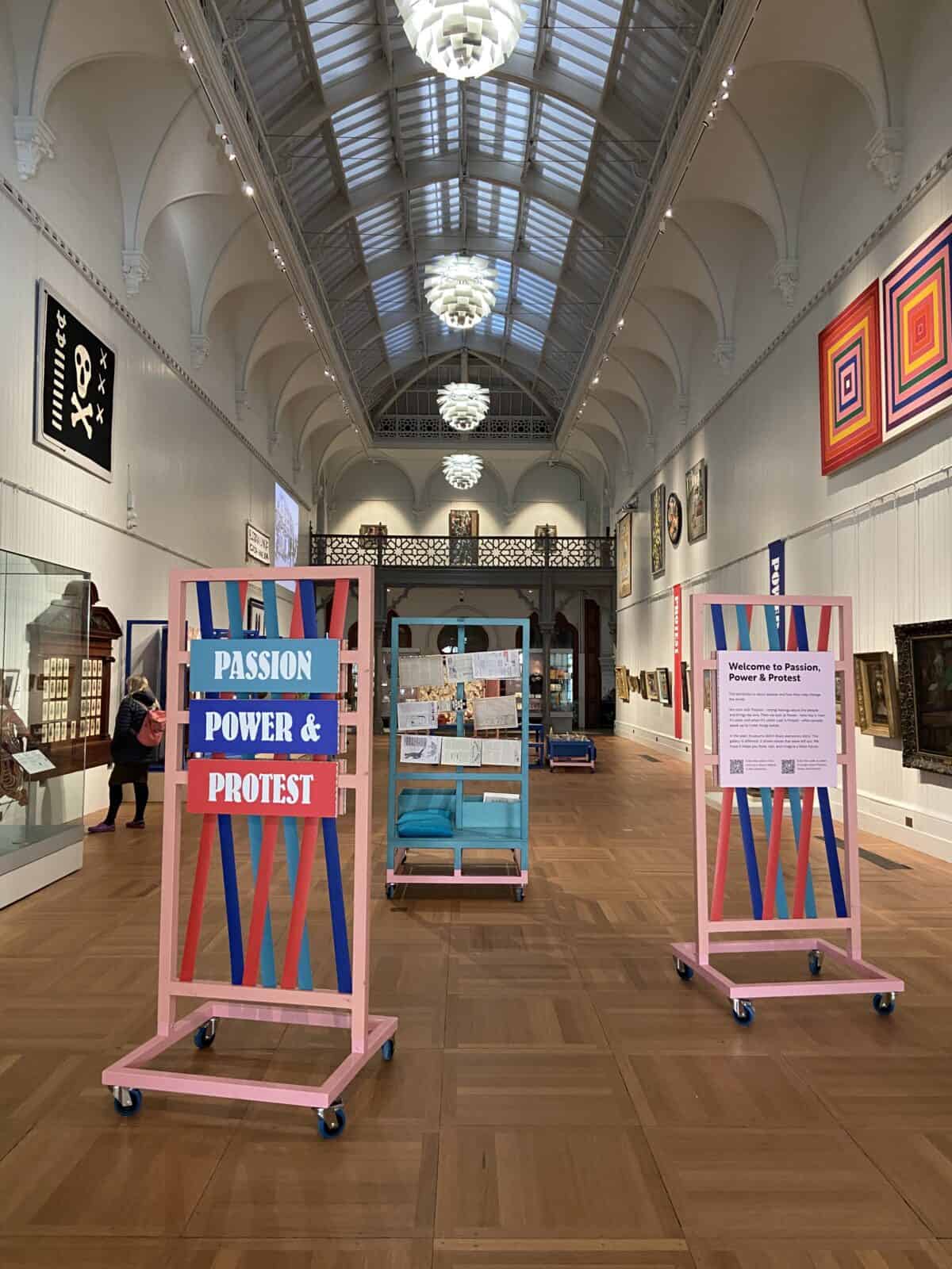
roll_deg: -0.2
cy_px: 634
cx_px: 476
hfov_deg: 53.1
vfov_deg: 67.3
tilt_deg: +3.0
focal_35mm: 26
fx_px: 953
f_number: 1.8
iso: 400
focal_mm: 4.25
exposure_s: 1/50
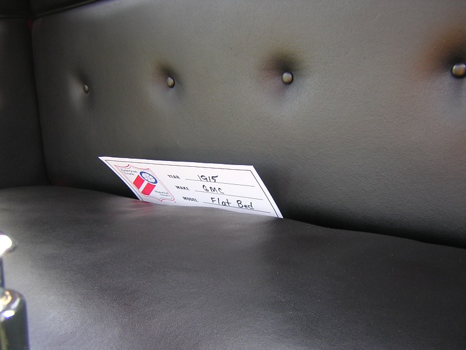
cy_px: 175
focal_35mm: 36
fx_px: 485
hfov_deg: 51.4
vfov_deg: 39.7
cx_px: 233
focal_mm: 4.7
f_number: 2.6
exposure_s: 1/32.5
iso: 100
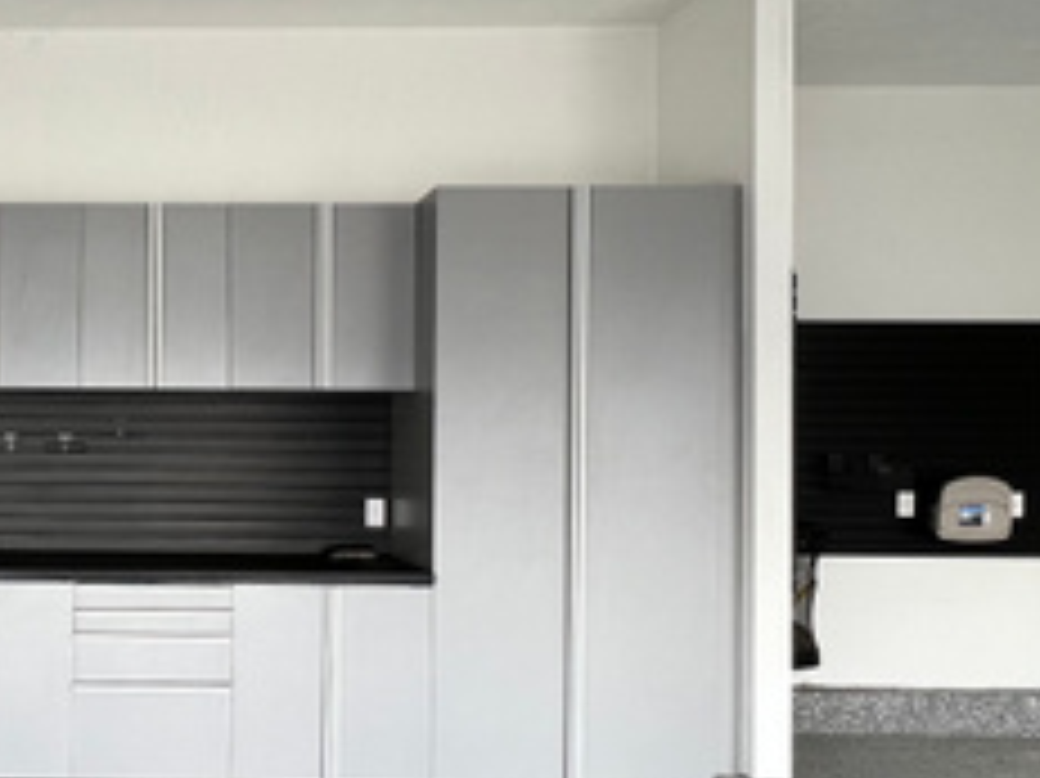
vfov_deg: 39.5
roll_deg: -0.5
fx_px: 1081
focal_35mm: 36
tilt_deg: -0.1
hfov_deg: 46.0
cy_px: 454
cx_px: 86
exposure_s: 1/99
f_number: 1.8
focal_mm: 1.57
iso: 40
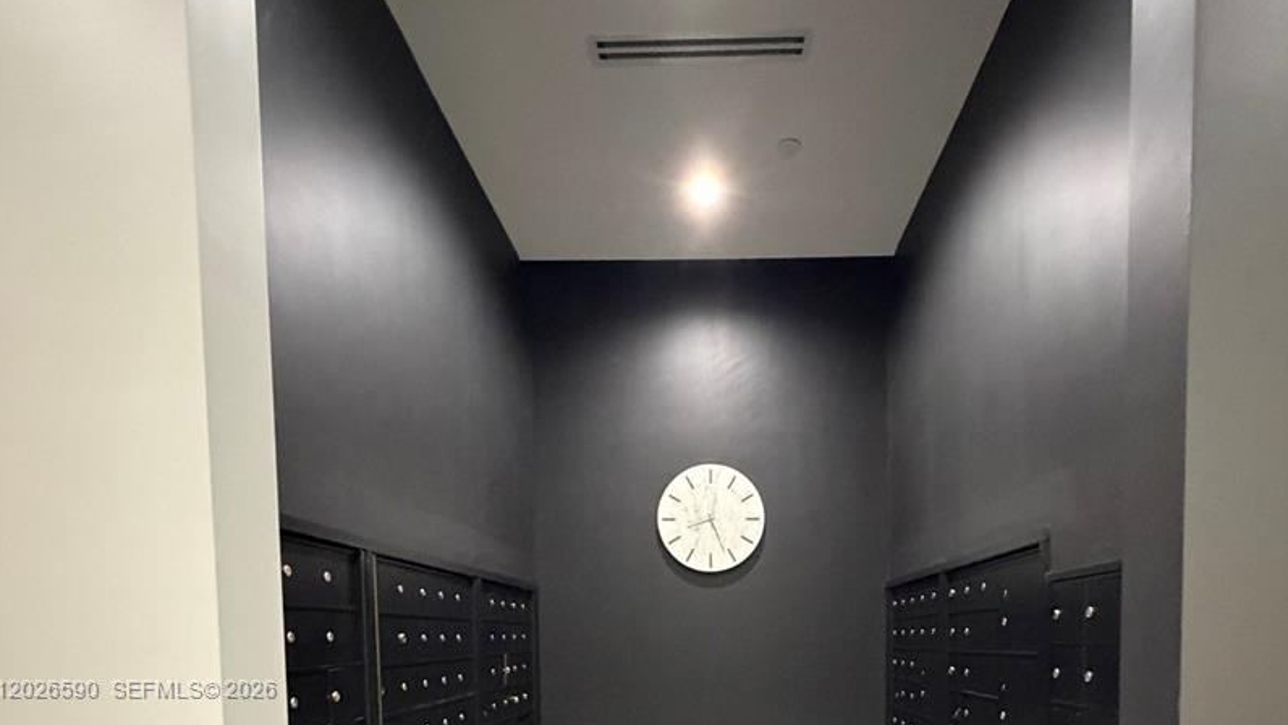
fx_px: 786
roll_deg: +1.5
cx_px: 704
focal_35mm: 23
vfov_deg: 43.8
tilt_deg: -4.7
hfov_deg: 78.5
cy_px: 691
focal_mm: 2.22
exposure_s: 1/60
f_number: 2.2
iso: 1250
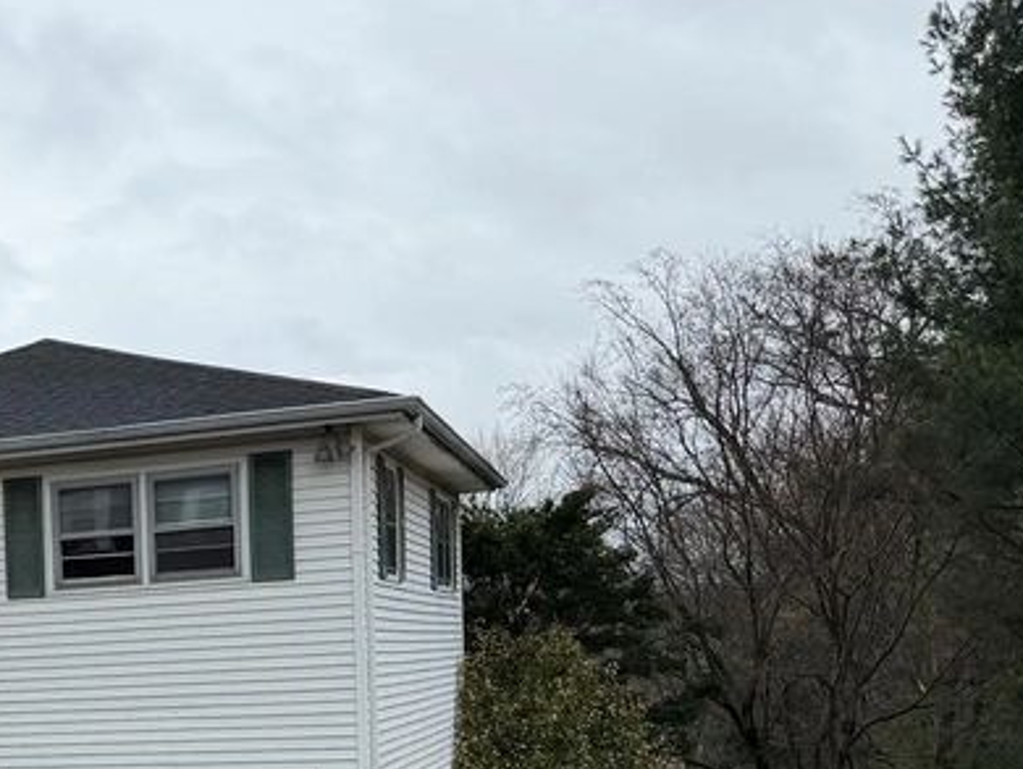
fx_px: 1863
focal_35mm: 63
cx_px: -199
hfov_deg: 27.2
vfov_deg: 22.5
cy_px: 743
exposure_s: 1/3425
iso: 80
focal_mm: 6.76
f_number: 1.78
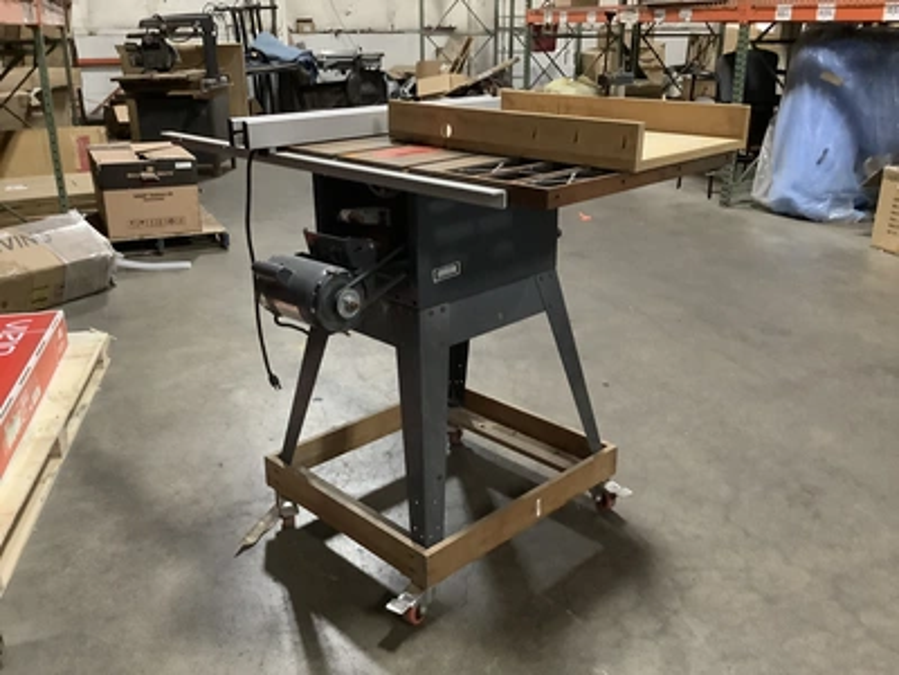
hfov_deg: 58.4
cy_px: 338
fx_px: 805
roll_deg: +0.0
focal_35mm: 31
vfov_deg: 45.4
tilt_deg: -22.1
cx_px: 450
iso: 640
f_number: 2.4
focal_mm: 3.3
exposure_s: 1/24
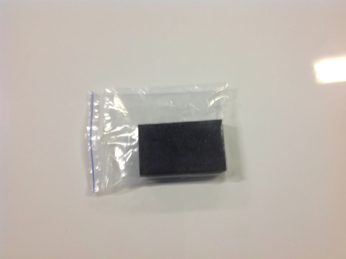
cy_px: 130
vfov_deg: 40.6
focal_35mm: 35
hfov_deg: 52.7
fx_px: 349
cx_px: 173
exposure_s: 1/17
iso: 64
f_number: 2.4
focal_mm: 4.28
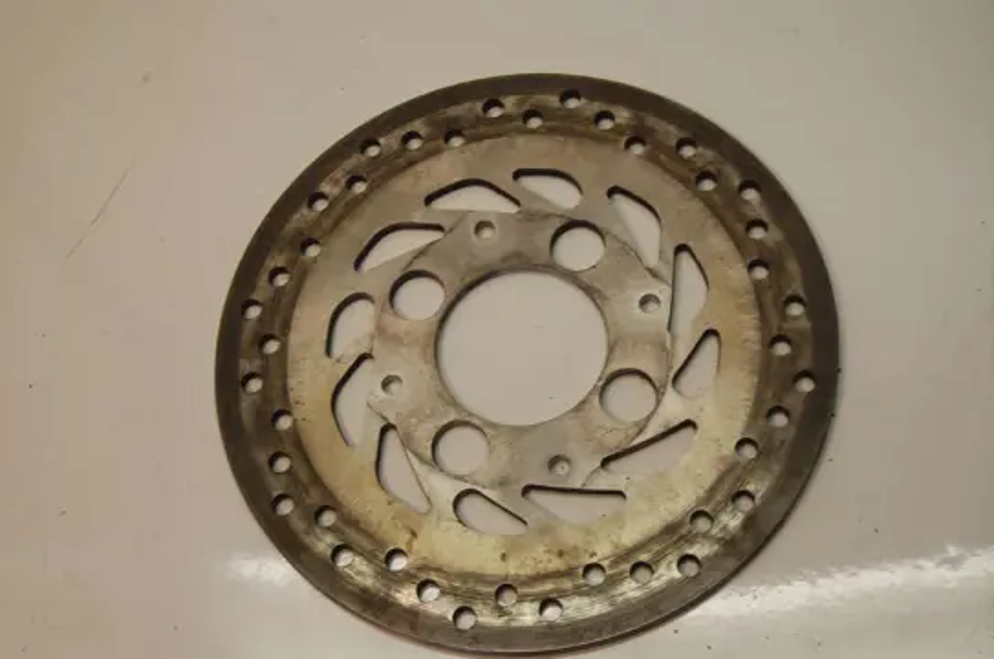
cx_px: 497
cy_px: 330
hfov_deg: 29.3
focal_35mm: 69
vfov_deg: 19.7
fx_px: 1902
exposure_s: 1/125
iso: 400
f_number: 5.3
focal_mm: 46
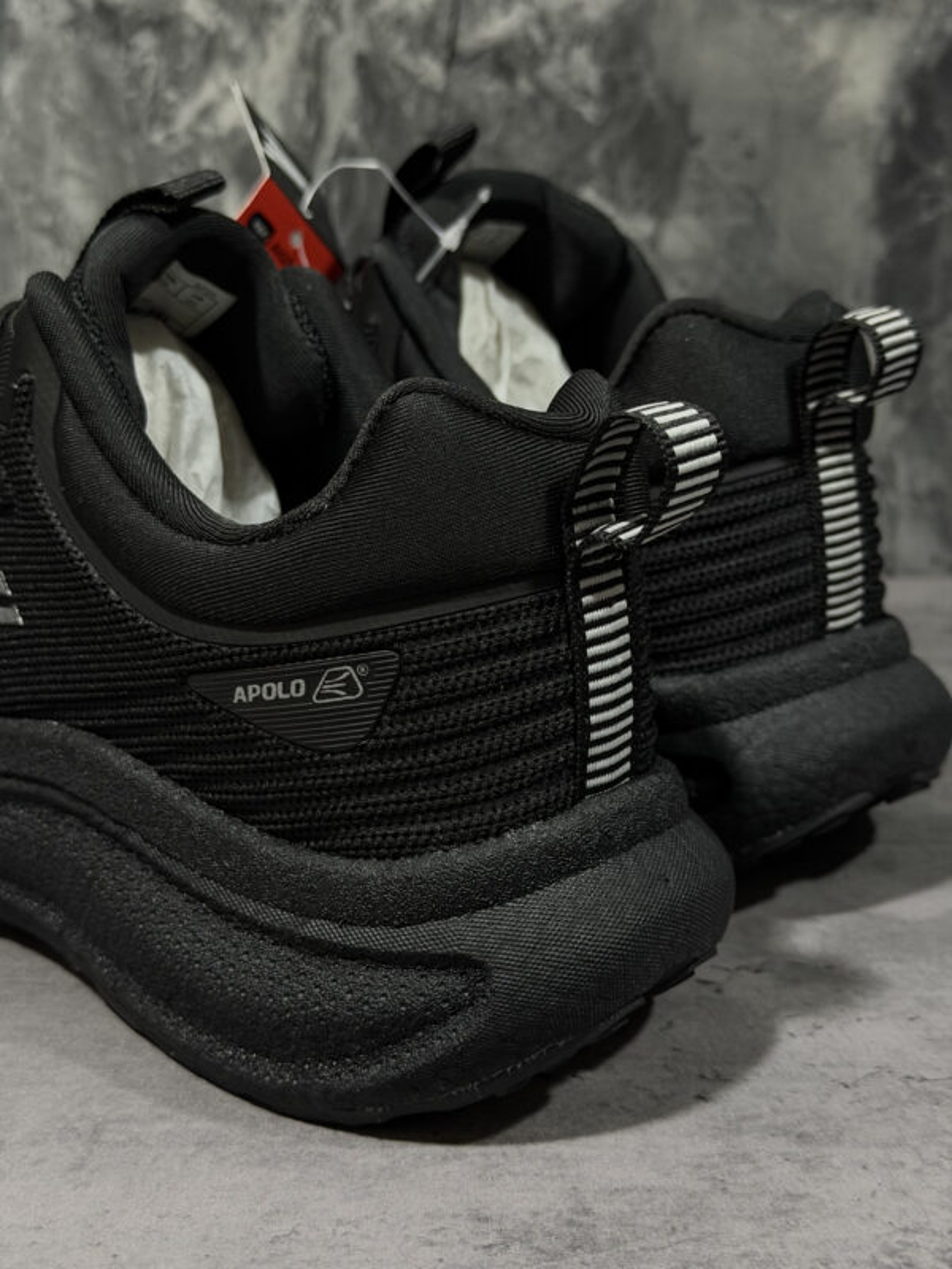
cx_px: 476
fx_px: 1760
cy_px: 634
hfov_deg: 30.3
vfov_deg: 39.7
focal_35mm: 48
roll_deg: -1.0
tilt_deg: -18.3
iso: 500
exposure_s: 1/40
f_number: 1.78
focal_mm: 6.76
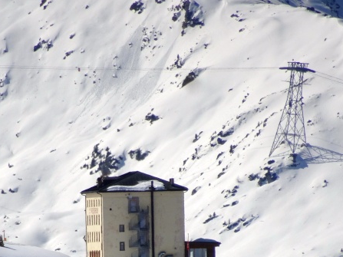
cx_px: 124
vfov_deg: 1.2
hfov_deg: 1.5
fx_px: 12779
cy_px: 222
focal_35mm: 1290
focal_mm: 123
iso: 80
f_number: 6.4
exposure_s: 1/1000
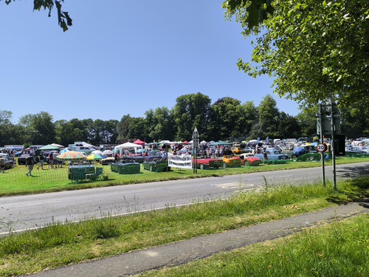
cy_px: 138
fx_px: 245
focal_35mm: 23
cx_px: 184
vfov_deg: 58.9
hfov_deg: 73.9
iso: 50
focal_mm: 6.14
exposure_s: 1/920
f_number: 1.65
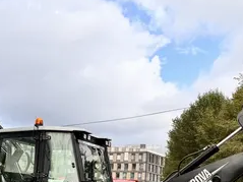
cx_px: 153
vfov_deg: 24.4
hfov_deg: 33.6
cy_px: 186
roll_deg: -2.3
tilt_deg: +0.8
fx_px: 400
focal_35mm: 57
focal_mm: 6.76
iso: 80
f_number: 1.78
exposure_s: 1/2415
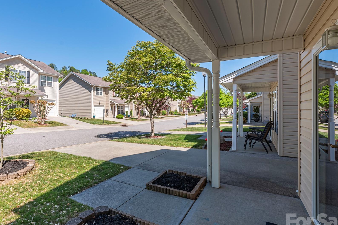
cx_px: 136
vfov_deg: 67.4
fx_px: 169
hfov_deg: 88.9
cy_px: 110
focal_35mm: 18
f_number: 8
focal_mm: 14
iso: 320
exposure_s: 1/2000
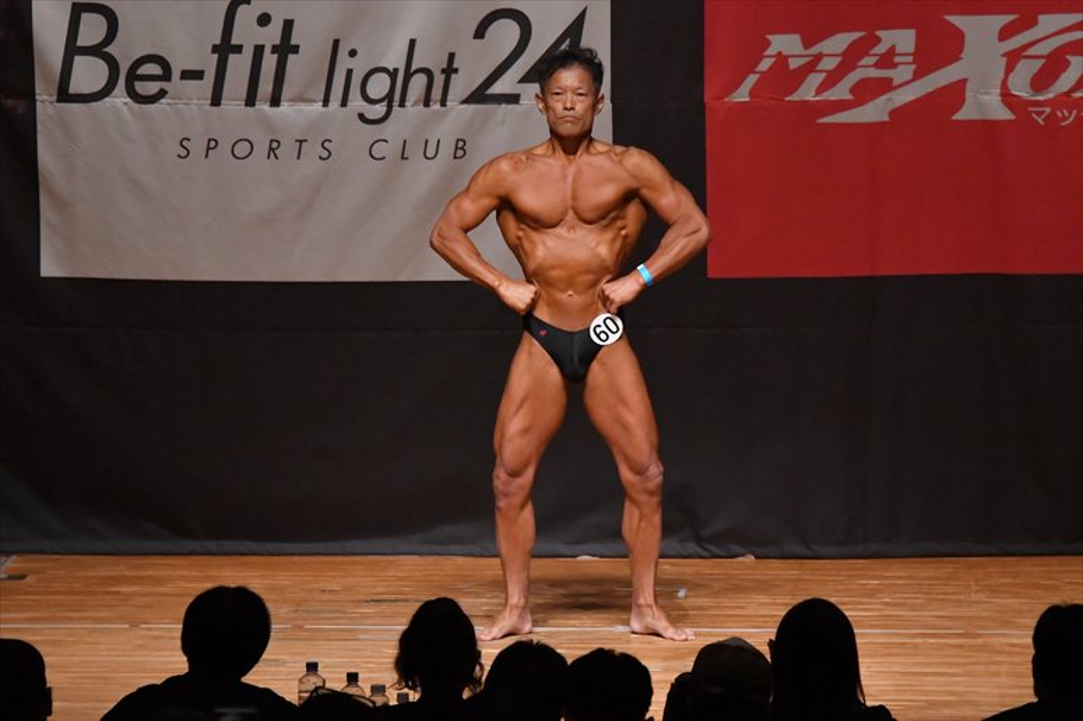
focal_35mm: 255
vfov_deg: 5.4
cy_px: 360
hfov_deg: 8.1
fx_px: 7668
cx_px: 542
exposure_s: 1/400
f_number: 5.6
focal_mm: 170
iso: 8000
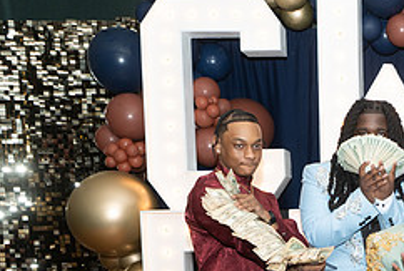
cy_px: 289
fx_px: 753
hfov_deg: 26.8
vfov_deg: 19.6
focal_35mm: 67
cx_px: 477
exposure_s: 1/125
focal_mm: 28
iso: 500
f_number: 3.5
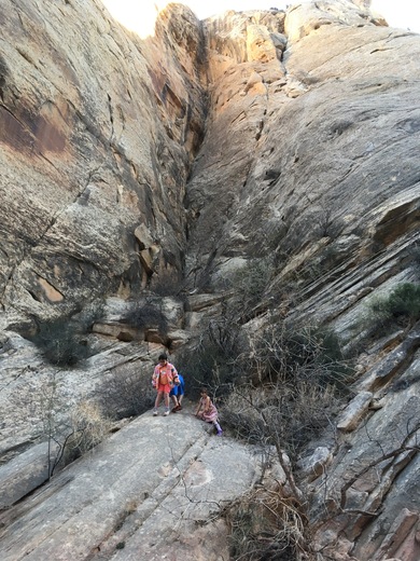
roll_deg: +1.1
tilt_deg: +24.2
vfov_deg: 61.7
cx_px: 210
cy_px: 280
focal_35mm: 29
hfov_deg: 48.2
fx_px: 469
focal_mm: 4.15
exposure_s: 1/30
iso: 25
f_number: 2.2
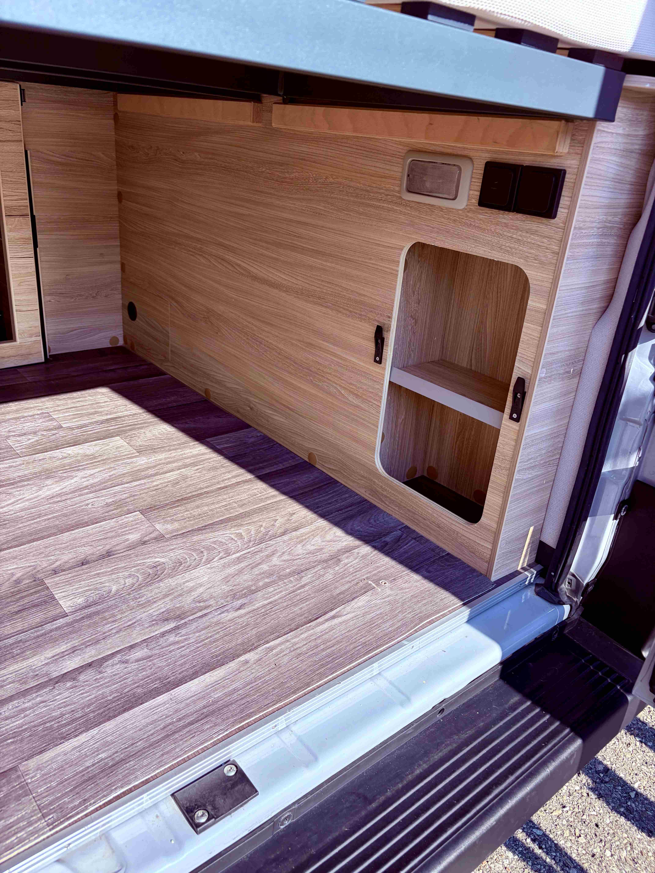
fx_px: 656
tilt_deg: -23.8
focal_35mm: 26
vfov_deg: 67.3
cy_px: 436
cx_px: 328
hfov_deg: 53.1
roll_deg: -8.2
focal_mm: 5.96
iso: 50
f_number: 1.6
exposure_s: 1/1081
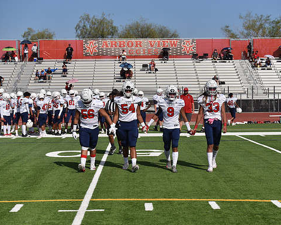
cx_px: 160
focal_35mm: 80
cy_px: 114
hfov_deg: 23.8
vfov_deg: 19.2
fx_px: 665
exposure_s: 1/4000
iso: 180
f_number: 4
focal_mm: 70
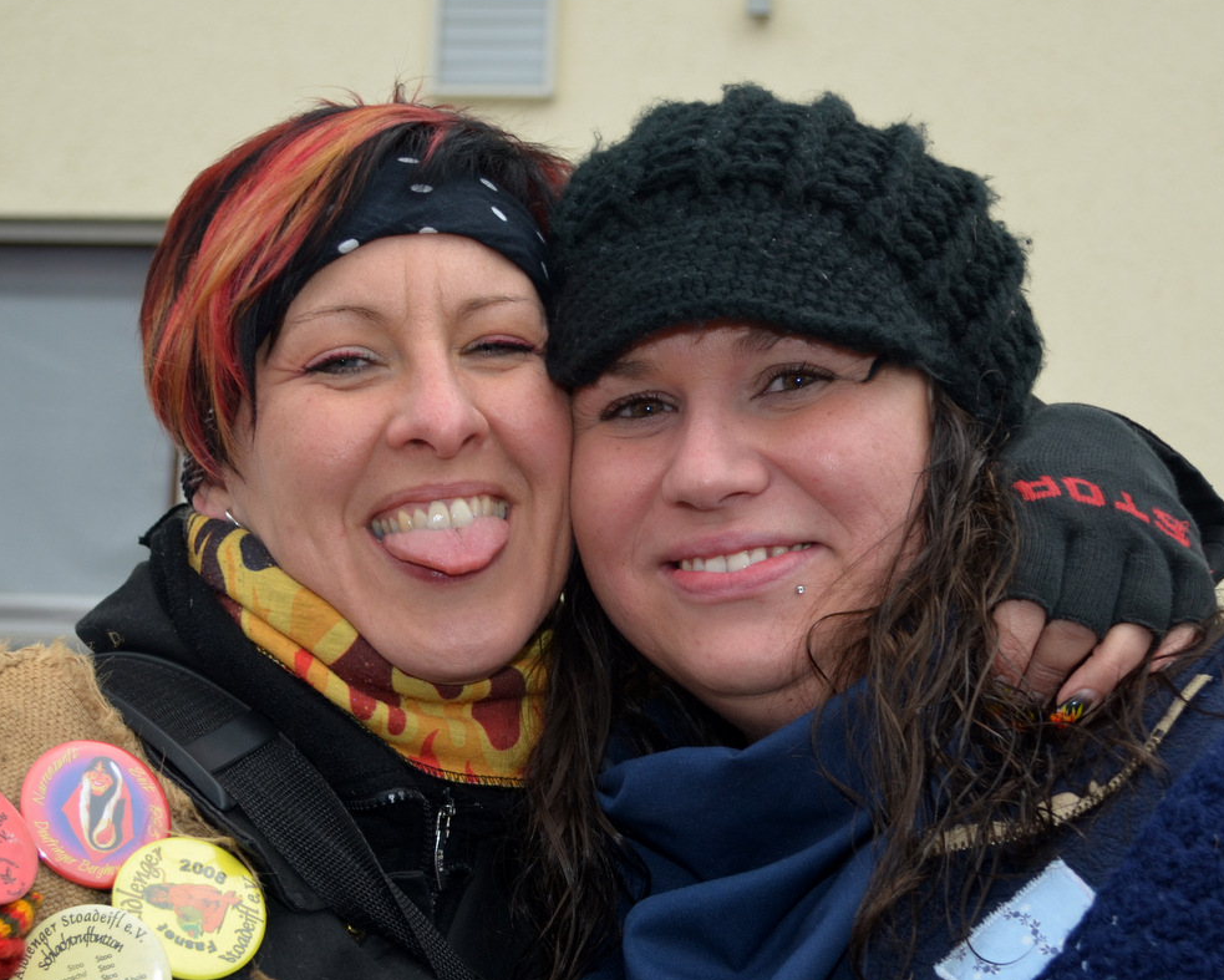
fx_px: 1993
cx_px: 643
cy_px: 490
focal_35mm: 55
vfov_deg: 27.6
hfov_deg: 34.1
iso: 140
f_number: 5.6
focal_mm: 32
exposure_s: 1/125
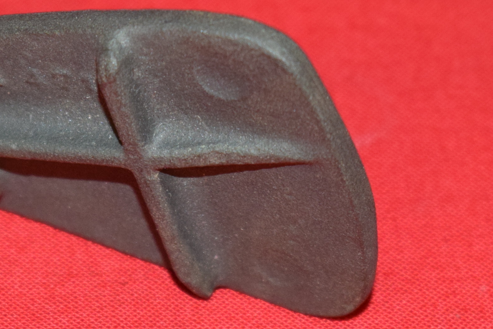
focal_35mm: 236
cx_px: 35
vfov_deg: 5.8
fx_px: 3239
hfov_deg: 8.7
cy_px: 217
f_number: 5.6
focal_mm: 55
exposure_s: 1/125
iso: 1250
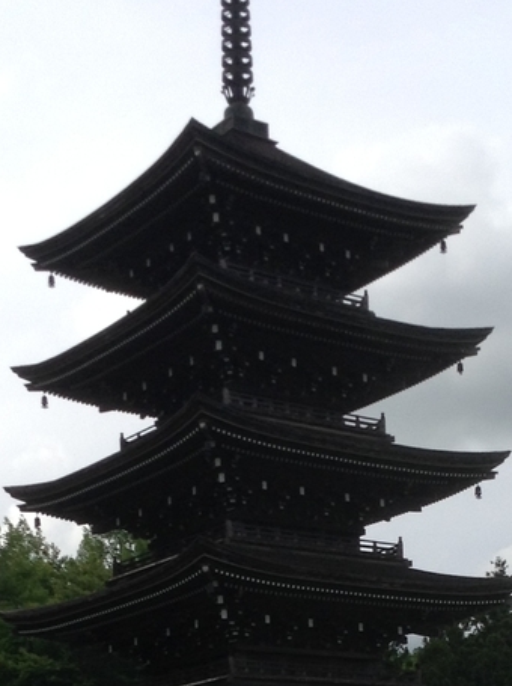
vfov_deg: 21.5
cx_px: 348
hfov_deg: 16.9
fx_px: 1720
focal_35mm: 87
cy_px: 733
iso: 25
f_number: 2.4
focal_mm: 3.3
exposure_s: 1/935
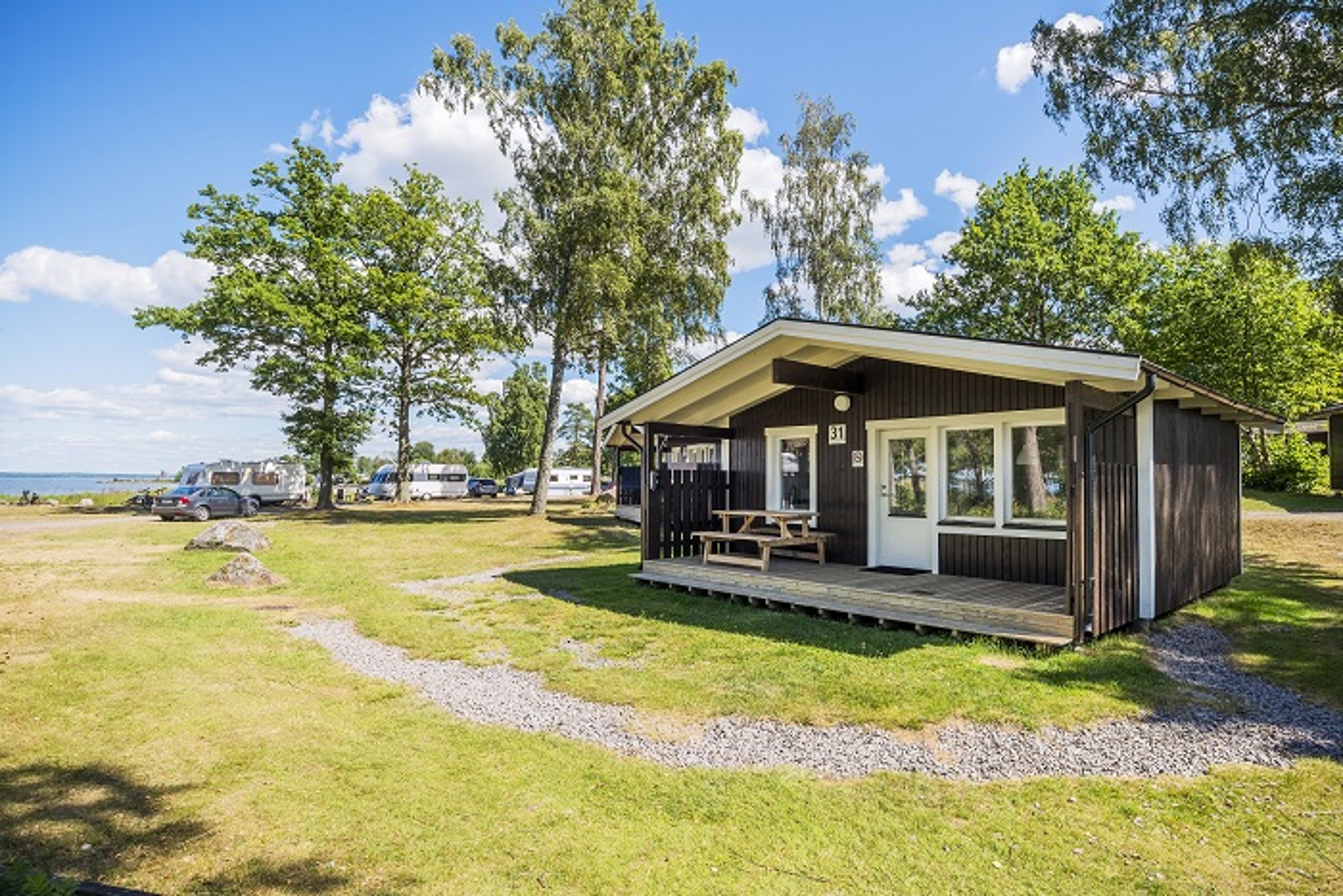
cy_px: 448
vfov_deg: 67.4
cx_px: 672
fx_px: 672
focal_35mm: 18
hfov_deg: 90.0
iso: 200
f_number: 16
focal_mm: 18
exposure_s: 1/100
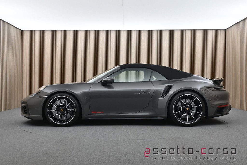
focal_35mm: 41
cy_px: 82
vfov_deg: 32.5
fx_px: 283
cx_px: 124
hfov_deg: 47.1
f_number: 4.5
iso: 500
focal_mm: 27.5
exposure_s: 1/40
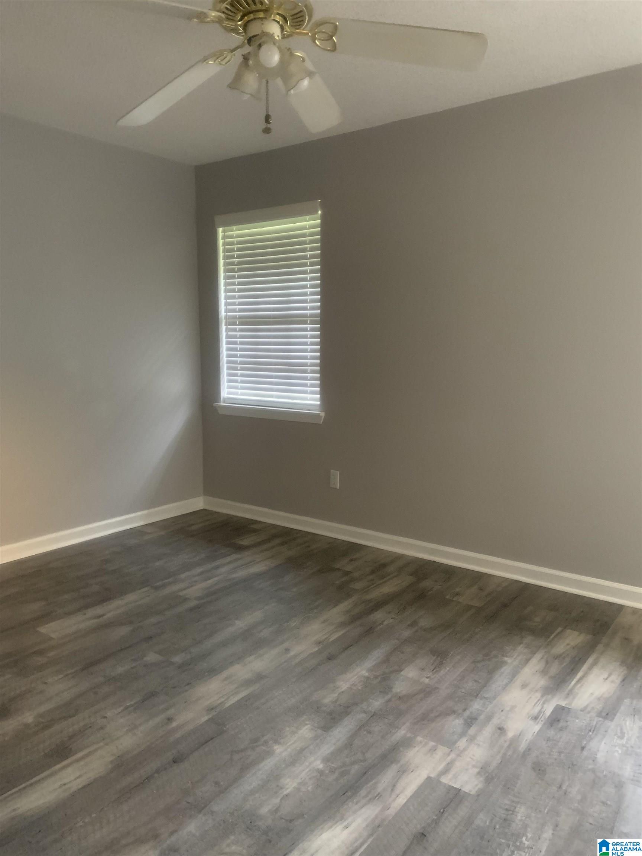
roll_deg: +0.2
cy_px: 428
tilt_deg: -7.0
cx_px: 321
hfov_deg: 53.1
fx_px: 643
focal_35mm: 26
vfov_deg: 67.3
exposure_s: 1/30
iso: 640
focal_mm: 4.25
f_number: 1.8
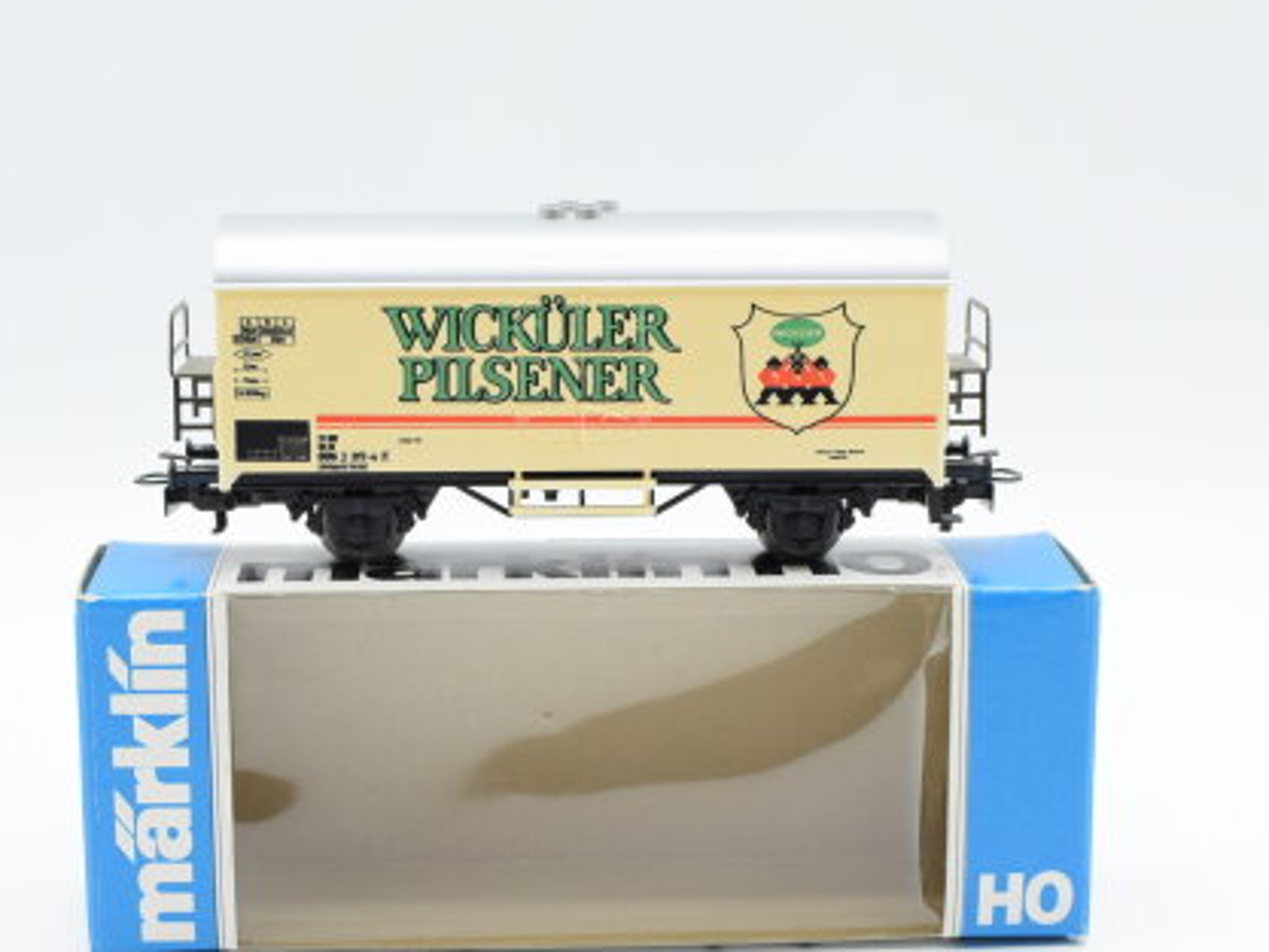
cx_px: 590
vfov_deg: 20.2
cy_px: 589
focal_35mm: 73
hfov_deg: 26.8
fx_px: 2666
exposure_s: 1/160
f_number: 8
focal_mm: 35
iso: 400
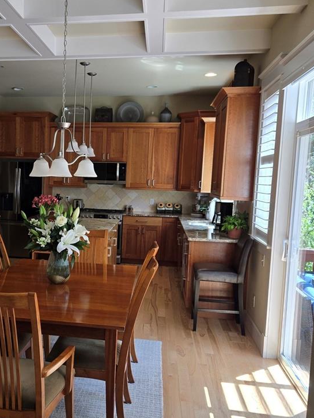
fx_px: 459
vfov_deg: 48.9
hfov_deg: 36.5
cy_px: 222
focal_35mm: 38
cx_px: 63
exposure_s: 1/120
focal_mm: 5.4
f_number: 1.8
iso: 64
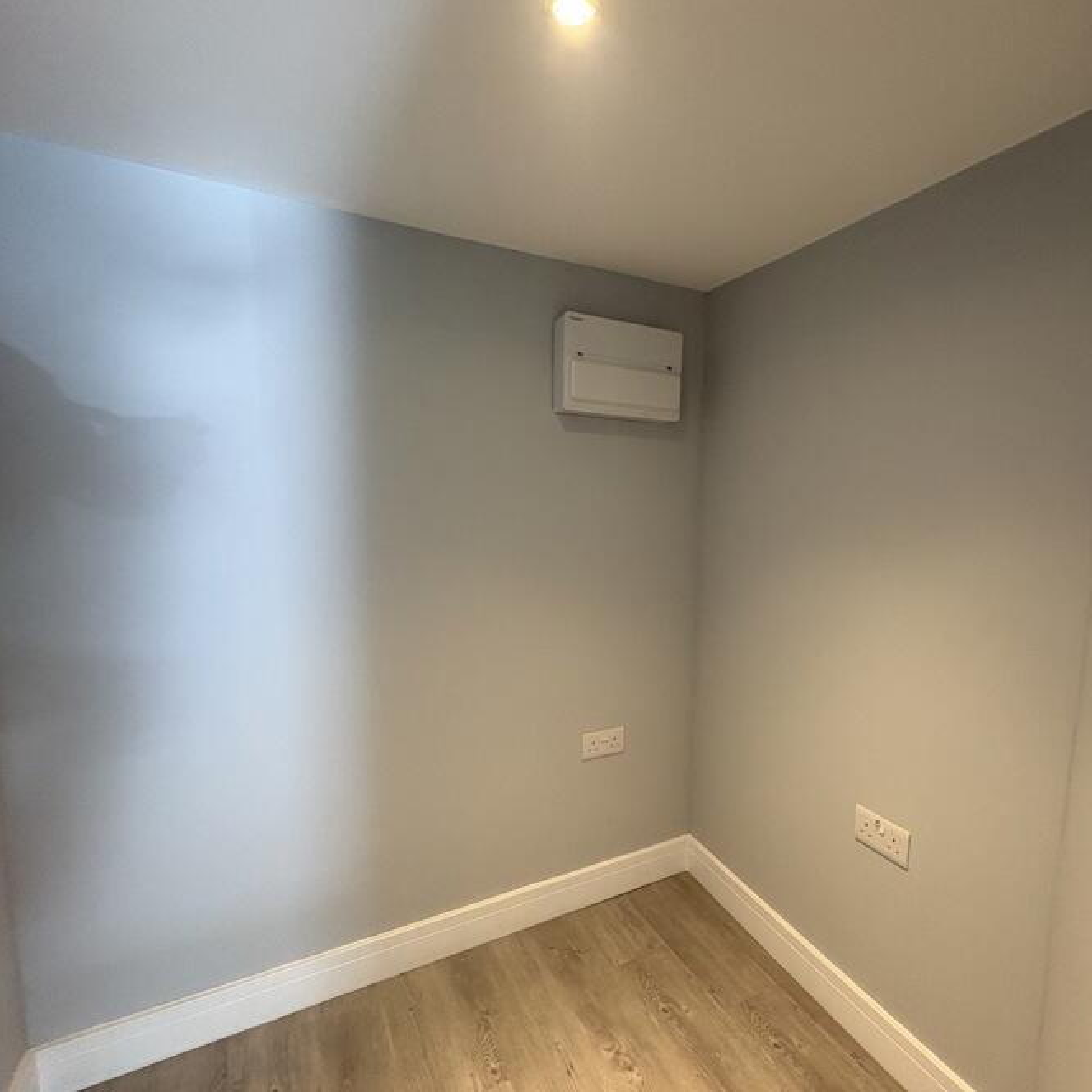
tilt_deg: -6.7
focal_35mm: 17
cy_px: 561
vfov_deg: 83.9
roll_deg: -0.6
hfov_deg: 83.2
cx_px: 643
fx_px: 607
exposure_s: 1/50
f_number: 2.2
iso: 400
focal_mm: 2.22
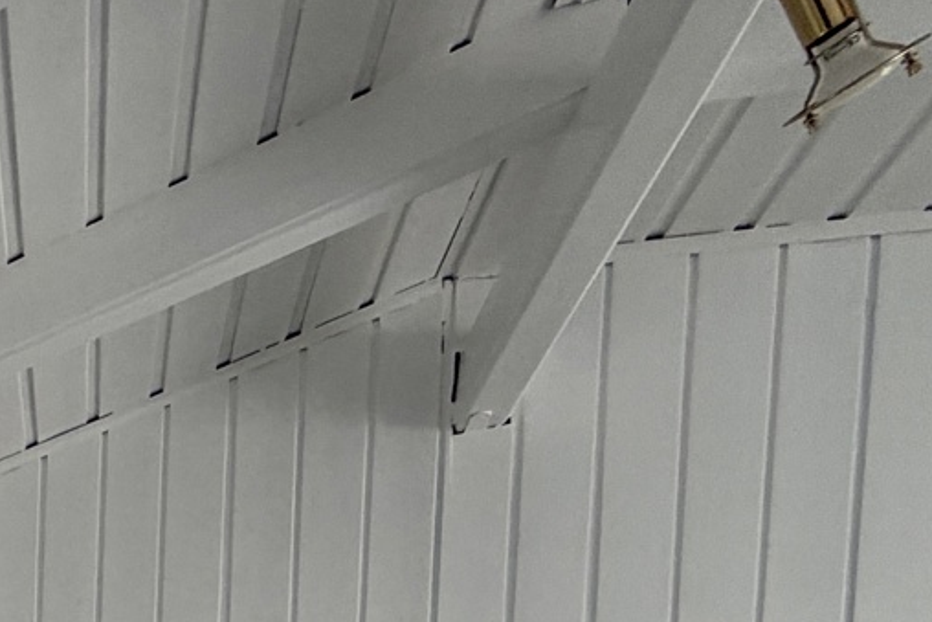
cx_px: -710
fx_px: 1424
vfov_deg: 17.7
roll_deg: +0.7
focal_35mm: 55
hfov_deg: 22.6
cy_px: 1227
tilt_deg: -5.1
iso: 100
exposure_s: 1/121
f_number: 2.2
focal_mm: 2.22
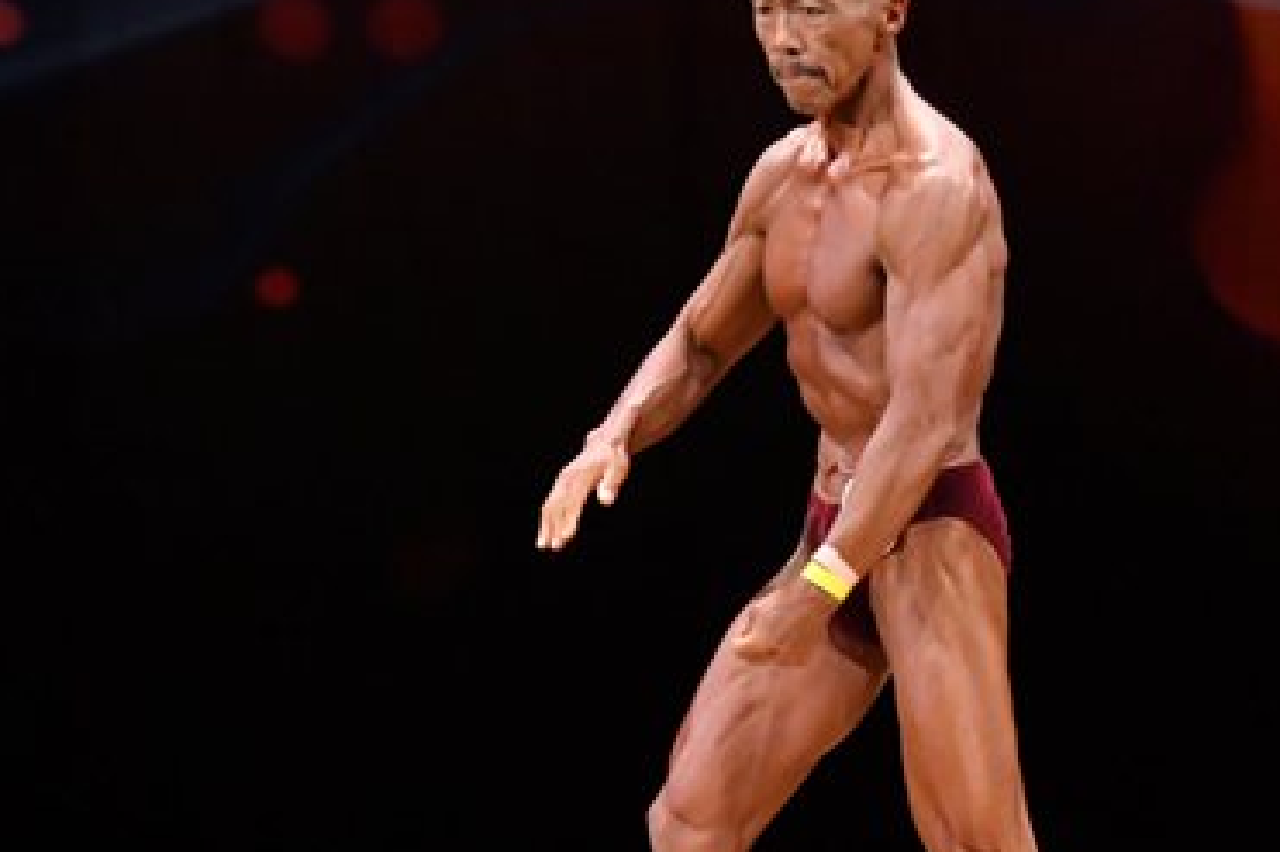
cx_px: 819
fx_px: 17840
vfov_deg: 2.7
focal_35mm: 502
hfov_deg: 4.1
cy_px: 514
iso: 4000
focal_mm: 160
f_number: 5.6
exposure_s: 1/400
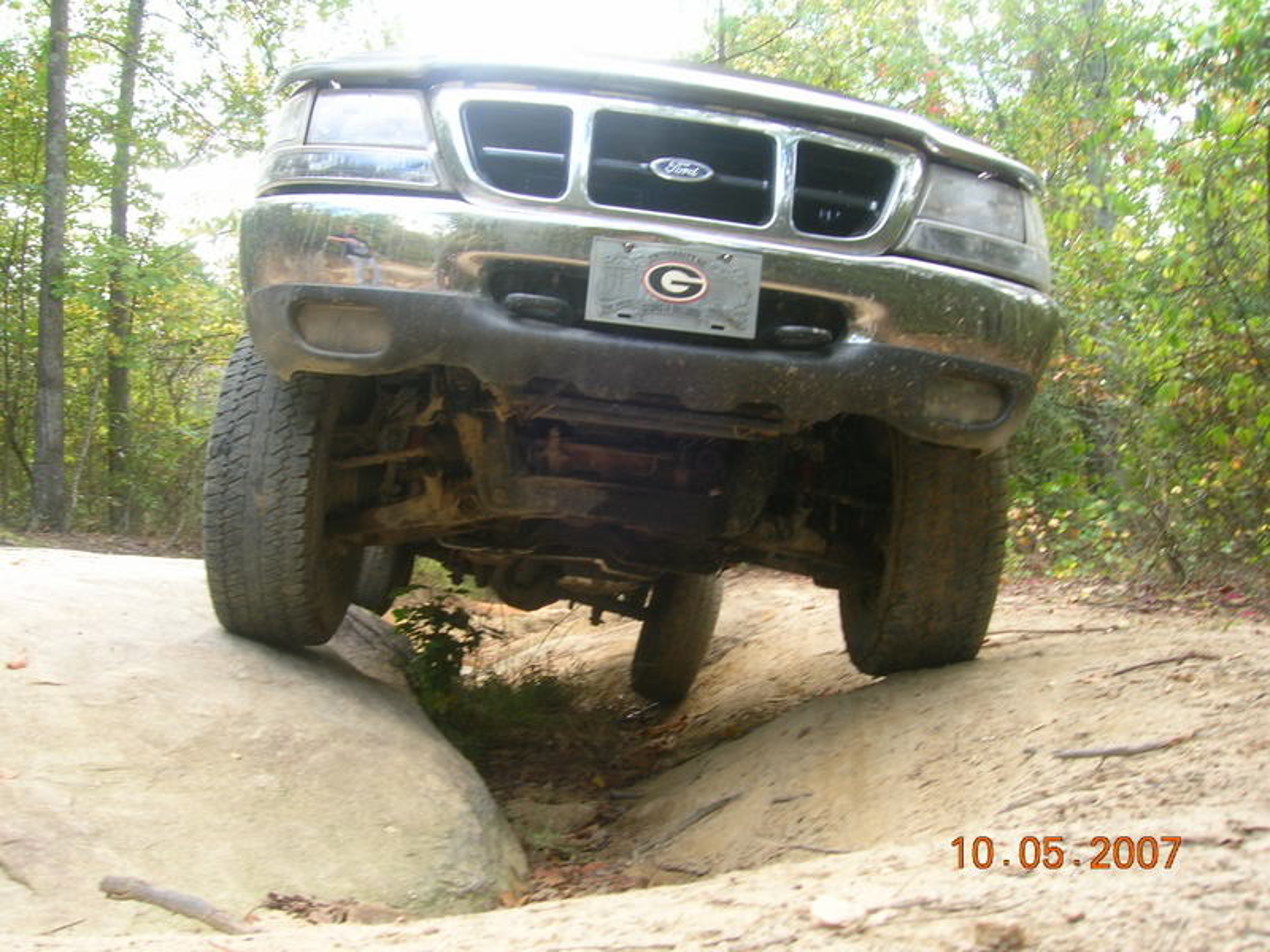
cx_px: 635
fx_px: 1247
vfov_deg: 41.8
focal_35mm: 34
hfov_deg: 54.0
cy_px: 476
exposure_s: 1/17.8
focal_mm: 5.7
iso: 50
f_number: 4.9
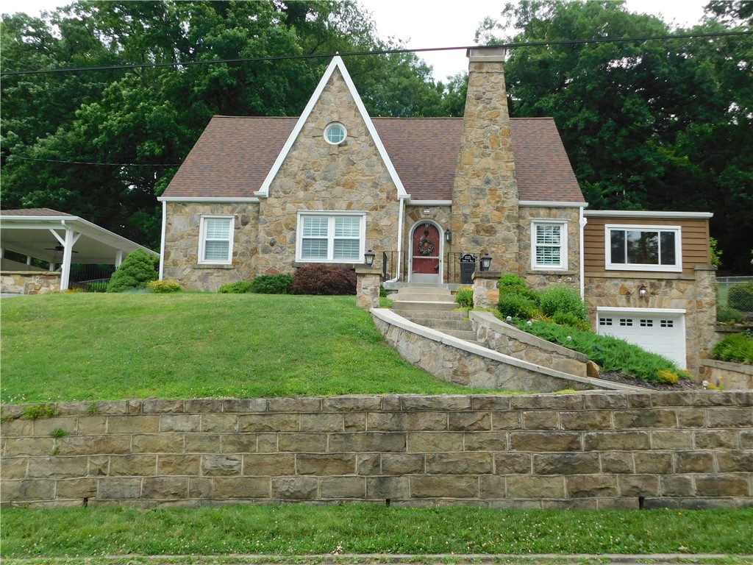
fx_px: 653
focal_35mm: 30
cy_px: 282
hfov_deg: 60.0
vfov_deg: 46.8
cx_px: 376
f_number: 3.2
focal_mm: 5.3
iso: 125
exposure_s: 1/500
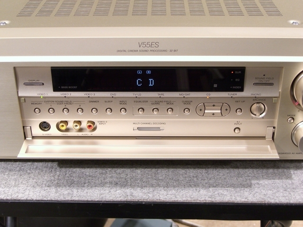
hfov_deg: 33.8
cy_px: 114
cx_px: 152
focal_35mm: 57
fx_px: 499
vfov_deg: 25.7
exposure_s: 1/13
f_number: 3.6
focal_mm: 11.8
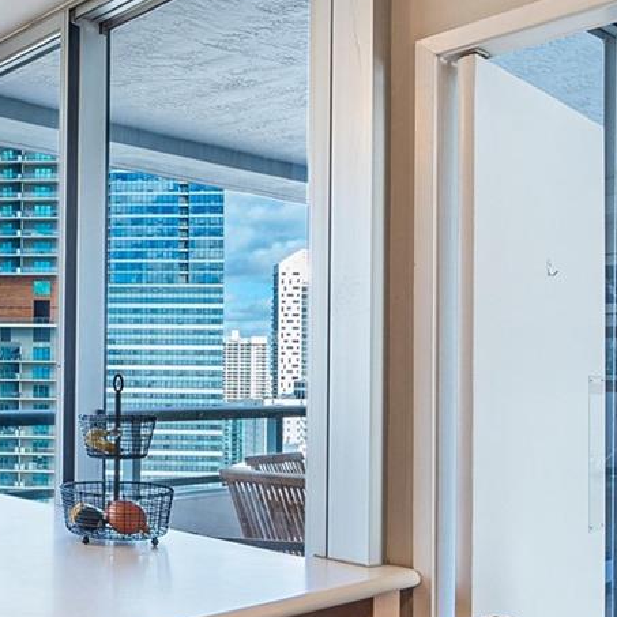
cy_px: 377
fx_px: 847
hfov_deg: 35.0
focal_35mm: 42
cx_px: -44
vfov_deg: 39.8
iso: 100
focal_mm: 7
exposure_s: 1/20
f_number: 6.3
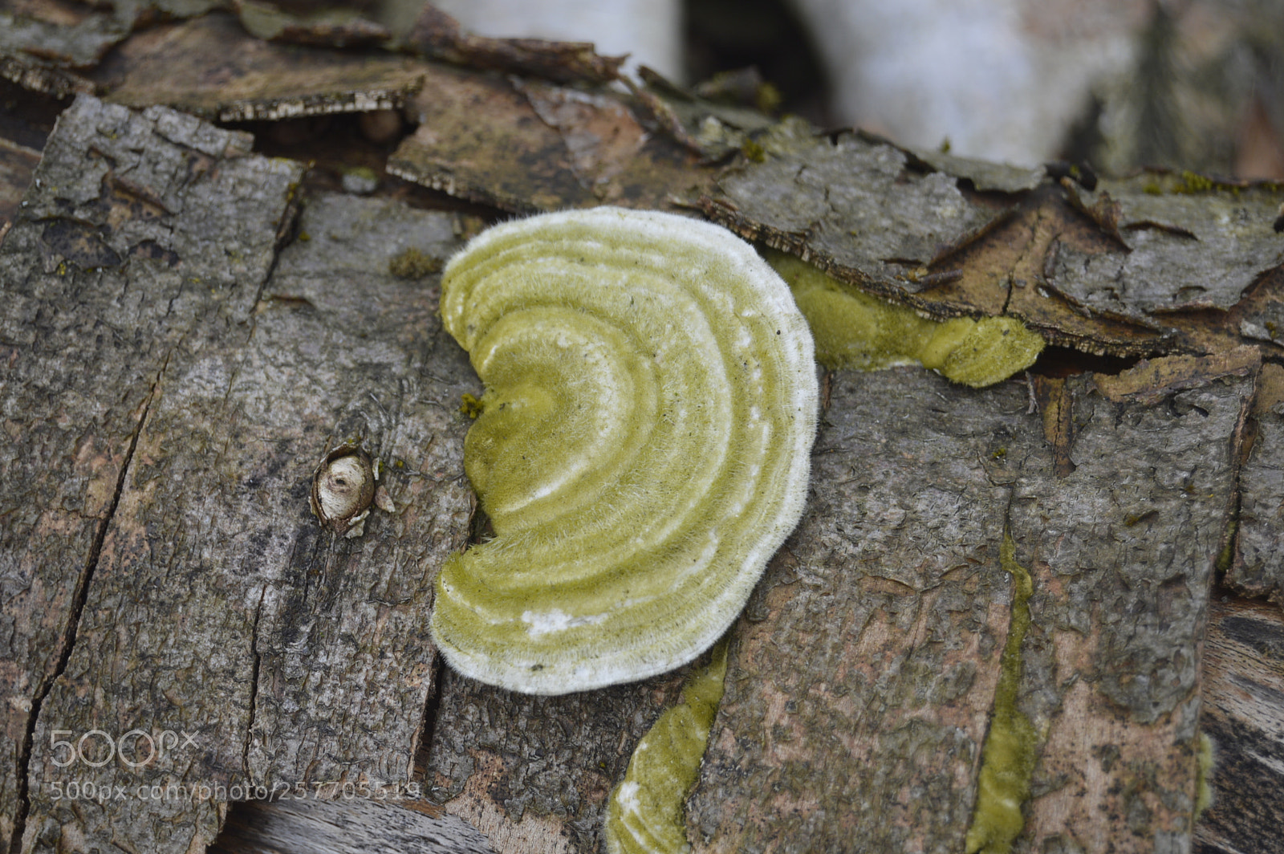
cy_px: 427
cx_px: 642
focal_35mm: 82
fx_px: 2940
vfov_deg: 16.5
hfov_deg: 24.6
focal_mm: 55
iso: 125
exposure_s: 1/125
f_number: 5.6
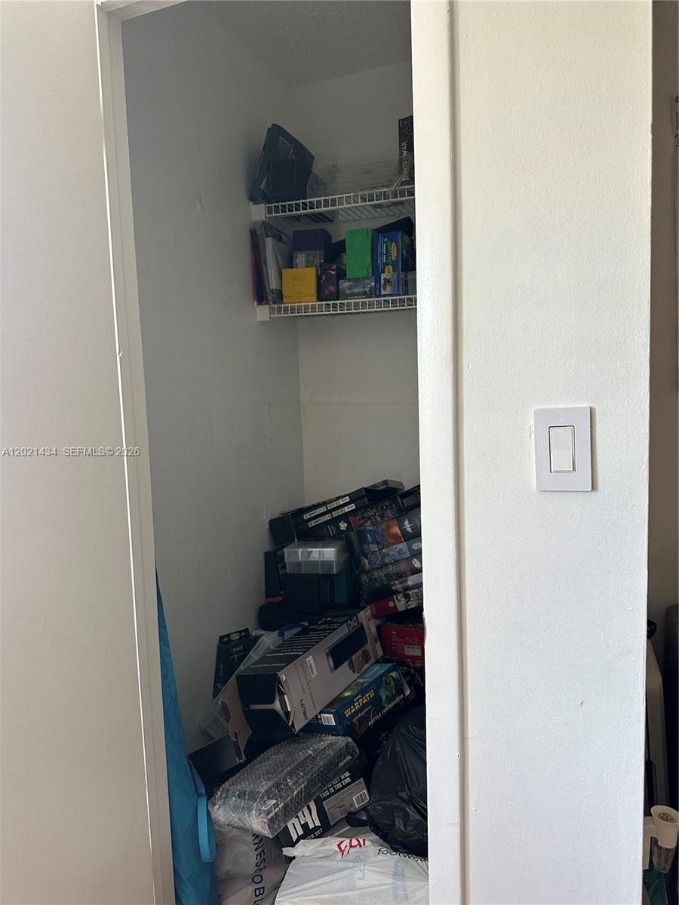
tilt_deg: -4.9
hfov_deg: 56.8
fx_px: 628
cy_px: 452
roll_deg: +1.5
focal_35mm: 24
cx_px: 340
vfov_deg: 71.6
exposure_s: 1/116
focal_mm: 6.86
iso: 250
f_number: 1.78
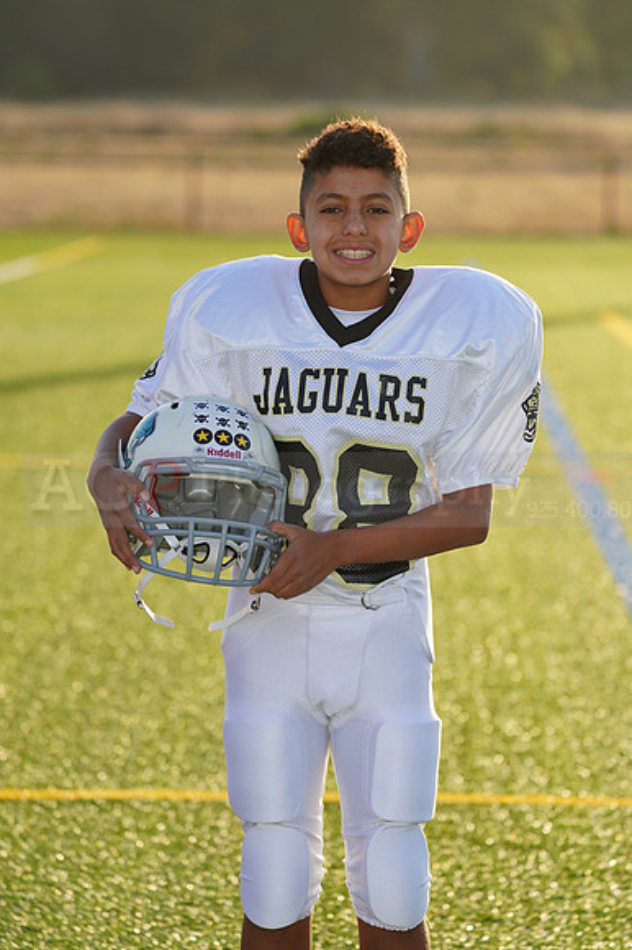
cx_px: 316
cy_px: 475
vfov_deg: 10.3
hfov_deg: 6.9
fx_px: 5273
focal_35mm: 200
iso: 100
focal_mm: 200
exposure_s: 1/250
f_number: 5.6
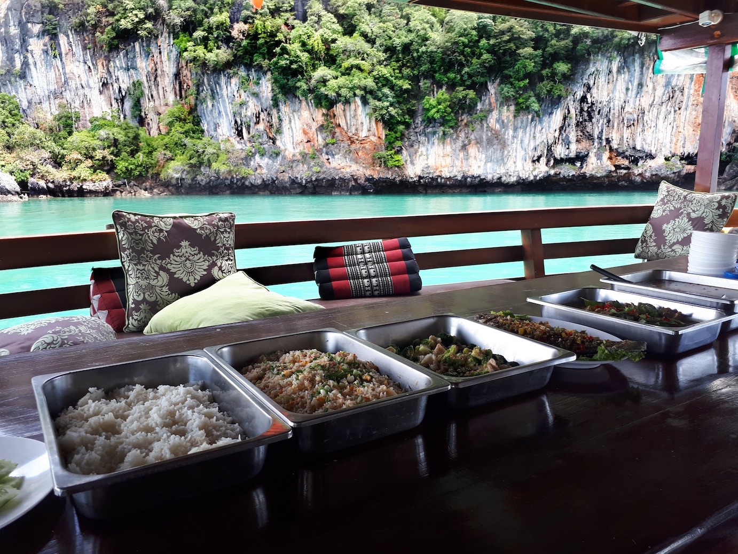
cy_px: 277
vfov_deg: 51.4
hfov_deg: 65.3
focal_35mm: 27
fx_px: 576
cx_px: 369
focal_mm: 3.6
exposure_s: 1/100
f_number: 1.9
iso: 50
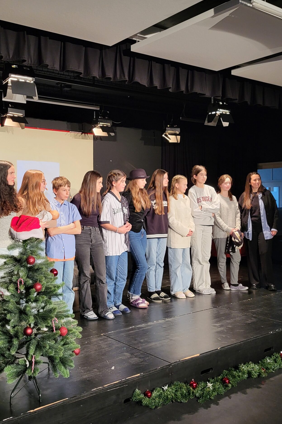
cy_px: 215
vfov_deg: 51.9
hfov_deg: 35.8
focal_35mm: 37
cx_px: 109
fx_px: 435
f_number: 1.8
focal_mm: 5.4
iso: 250
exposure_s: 1/50
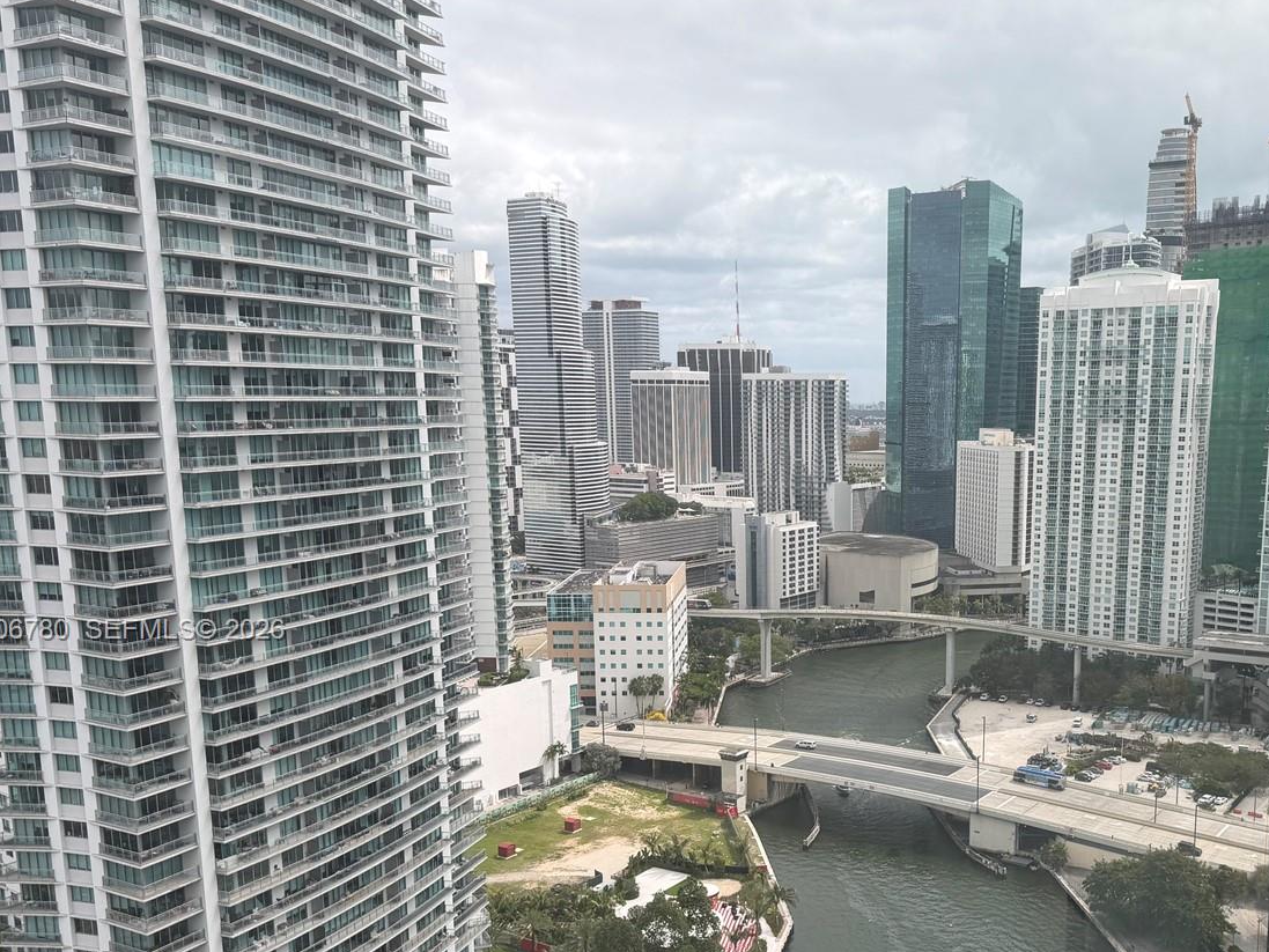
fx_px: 1283
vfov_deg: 40.2
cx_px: 850
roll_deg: +0.5
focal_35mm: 35
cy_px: 632
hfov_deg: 51.6
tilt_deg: -10.7
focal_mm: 6.76
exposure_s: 1/4167
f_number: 1.78
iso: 80
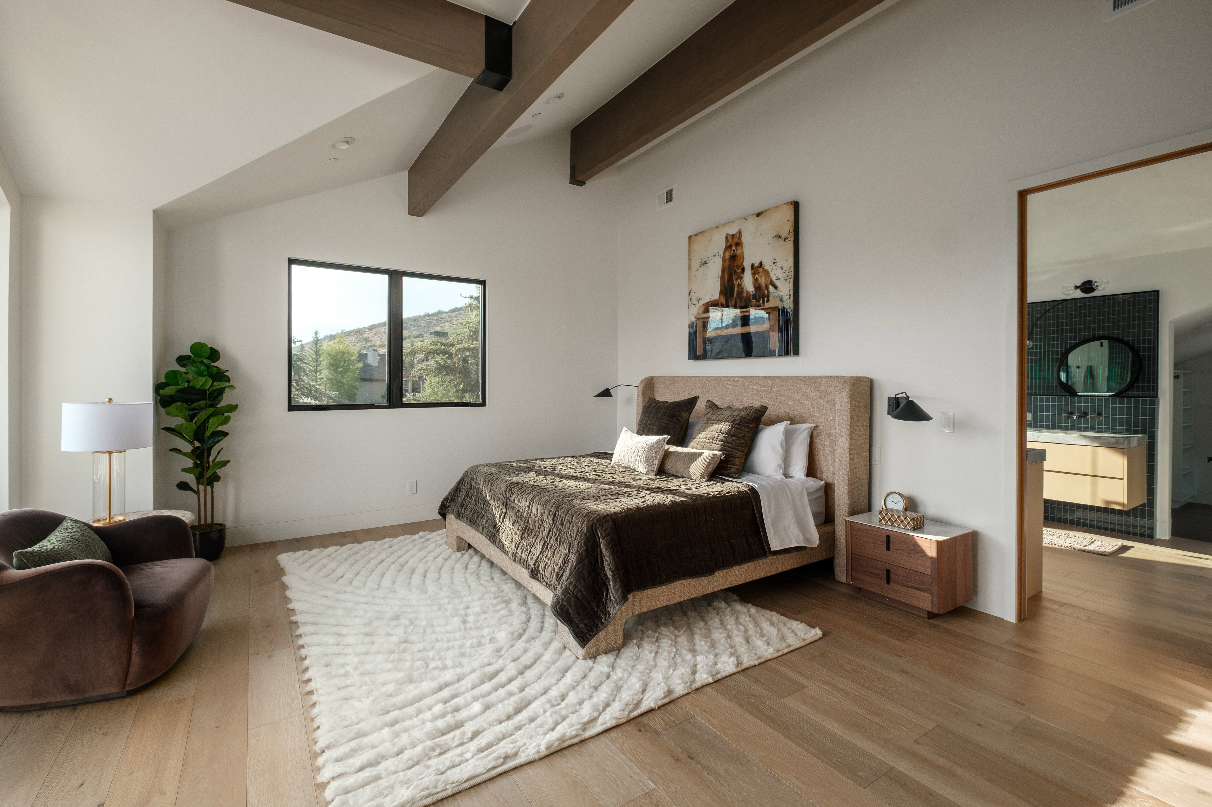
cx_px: 606
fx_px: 505
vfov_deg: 77.3
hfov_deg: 100.4
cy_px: 404
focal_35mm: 15
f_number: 6.4
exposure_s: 1/250
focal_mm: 10
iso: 400
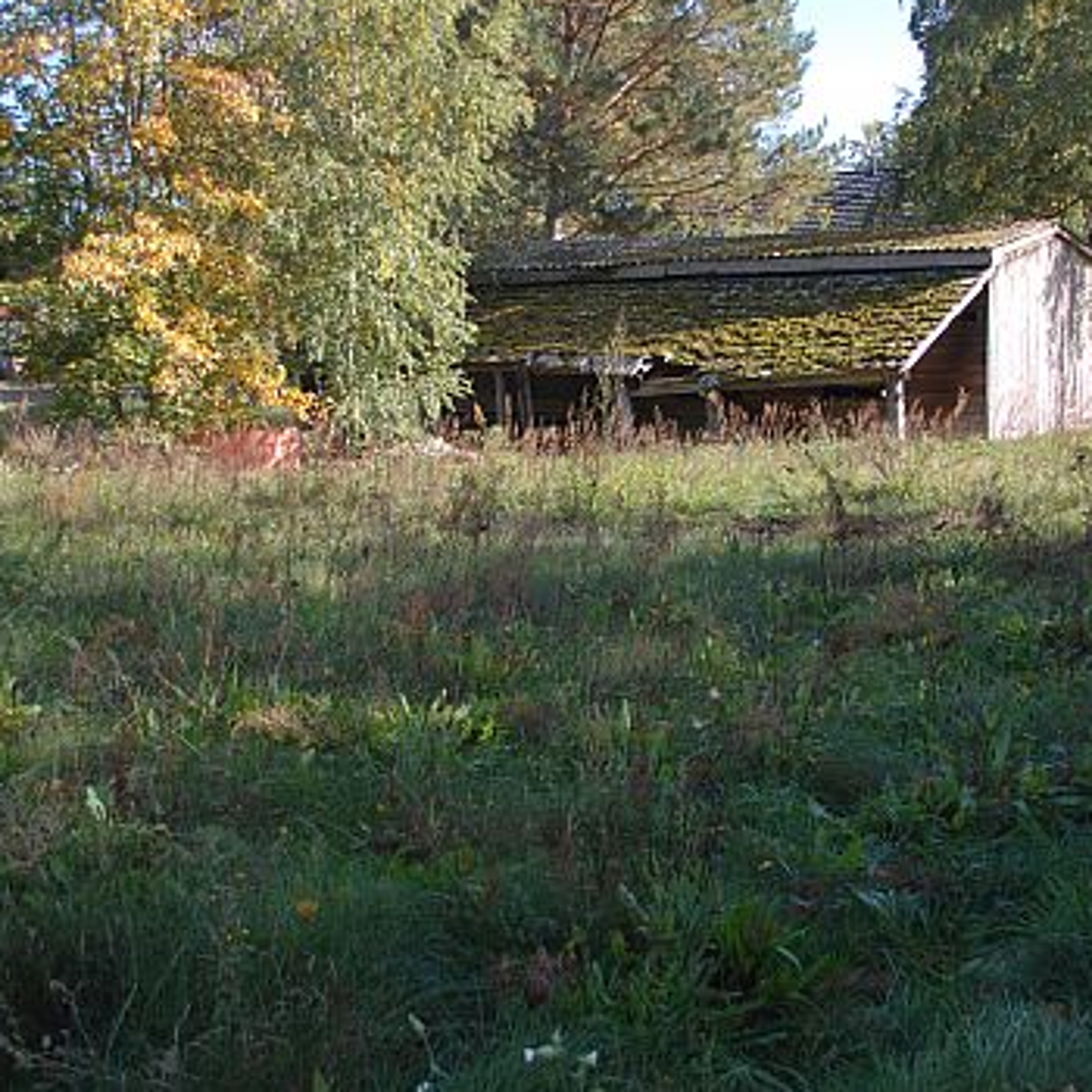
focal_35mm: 48
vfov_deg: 35.3
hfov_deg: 35.3
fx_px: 1713
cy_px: 479
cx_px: 612
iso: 250
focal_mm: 22
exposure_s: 1/500
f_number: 3.8
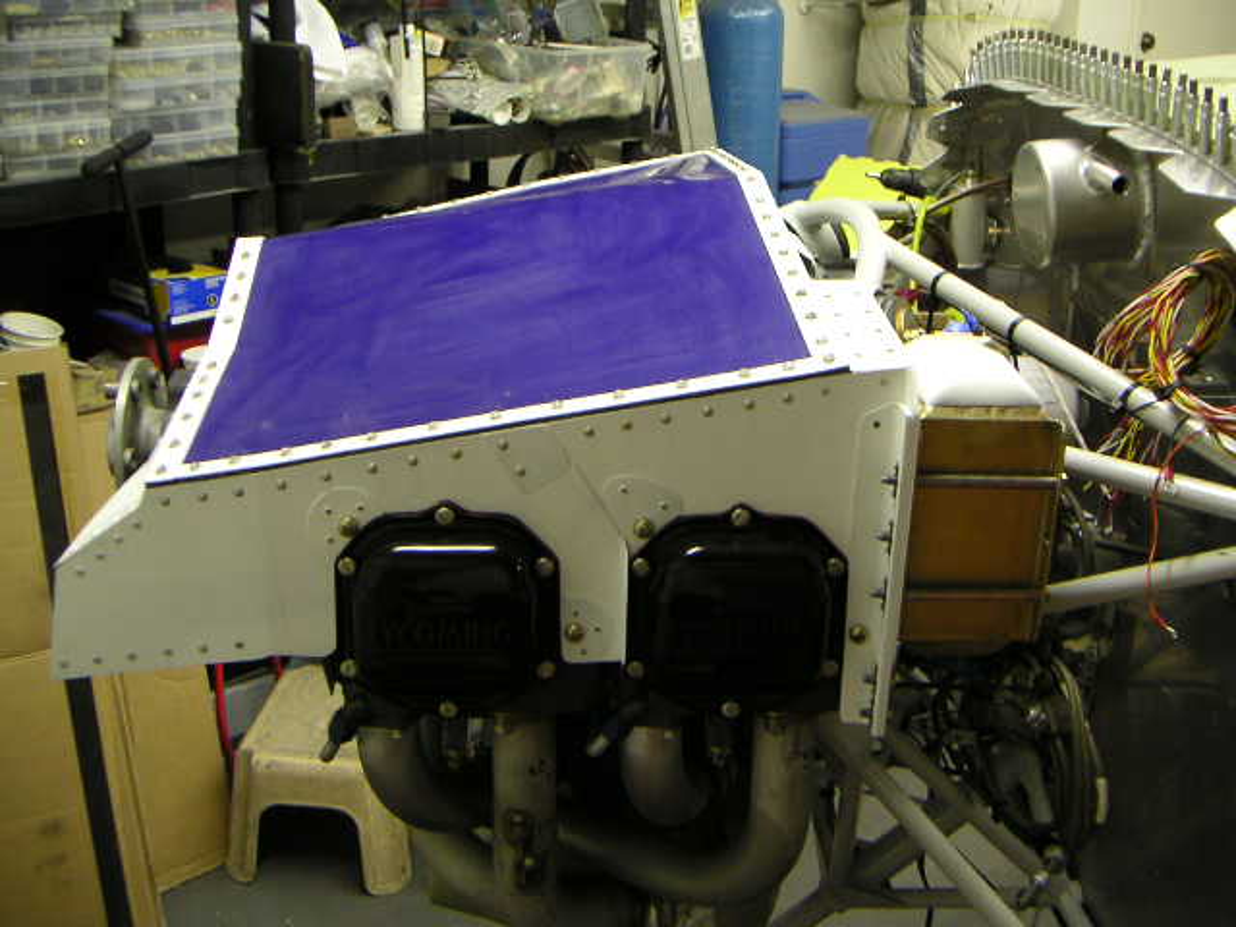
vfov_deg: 34.3
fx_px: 1500
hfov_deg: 44.8
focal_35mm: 42
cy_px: 464
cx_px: 618
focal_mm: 5.5
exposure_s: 1/10
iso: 100
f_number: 2.9
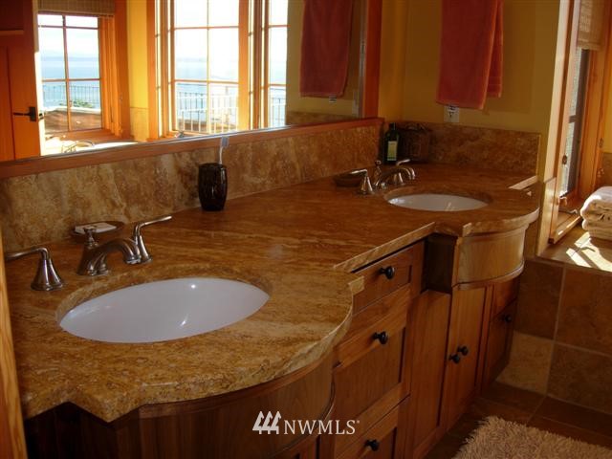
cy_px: 230
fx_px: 636
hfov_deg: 51.4
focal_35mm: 36
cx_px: 306
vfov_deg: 39.7
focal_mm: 7.5
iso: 50
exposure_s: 1/102
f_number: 2.7
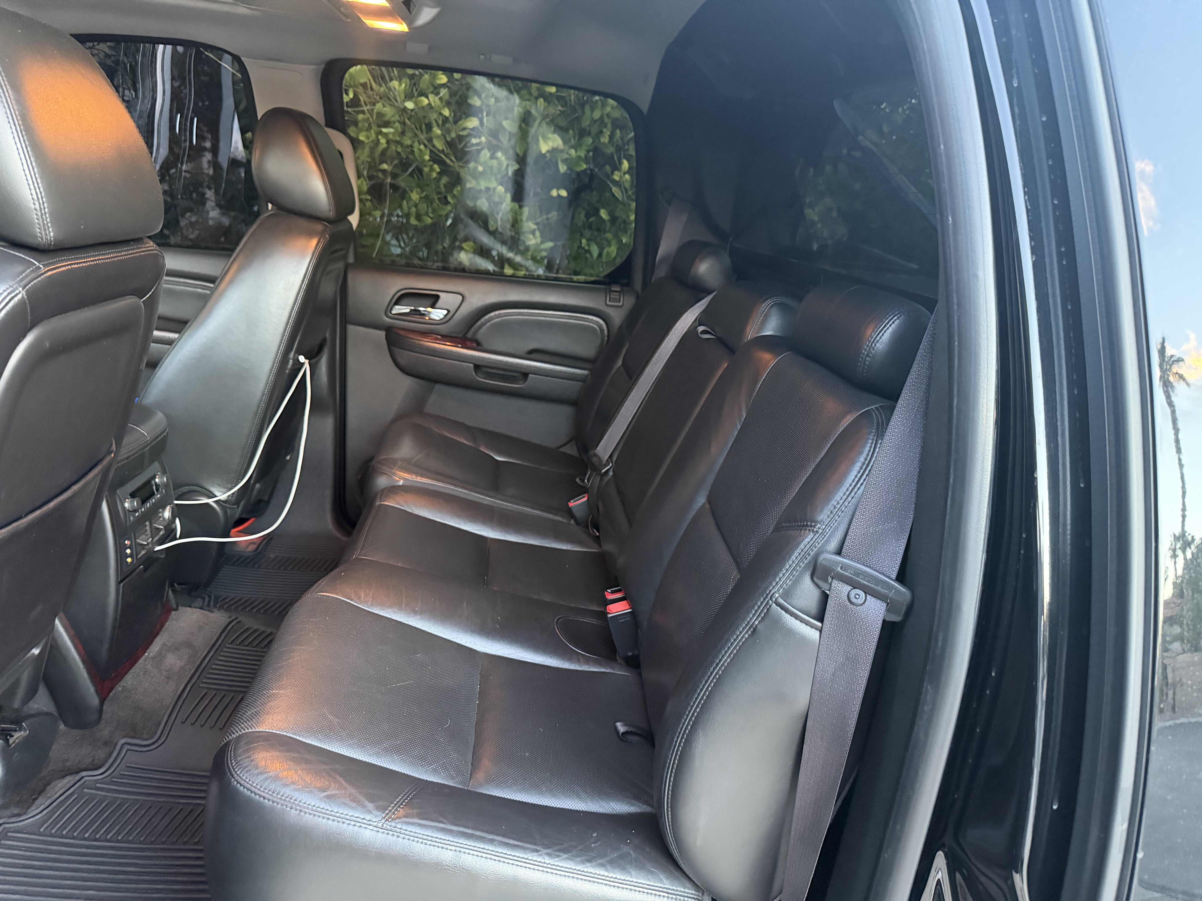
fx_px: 833
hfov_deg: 71.6
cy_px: 450
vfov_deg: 56.8
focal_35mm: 24
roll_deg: -3.1
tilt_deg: -17.6
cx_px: 601
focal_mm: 6.76
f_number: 1.78
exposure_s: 1/38
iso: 1000
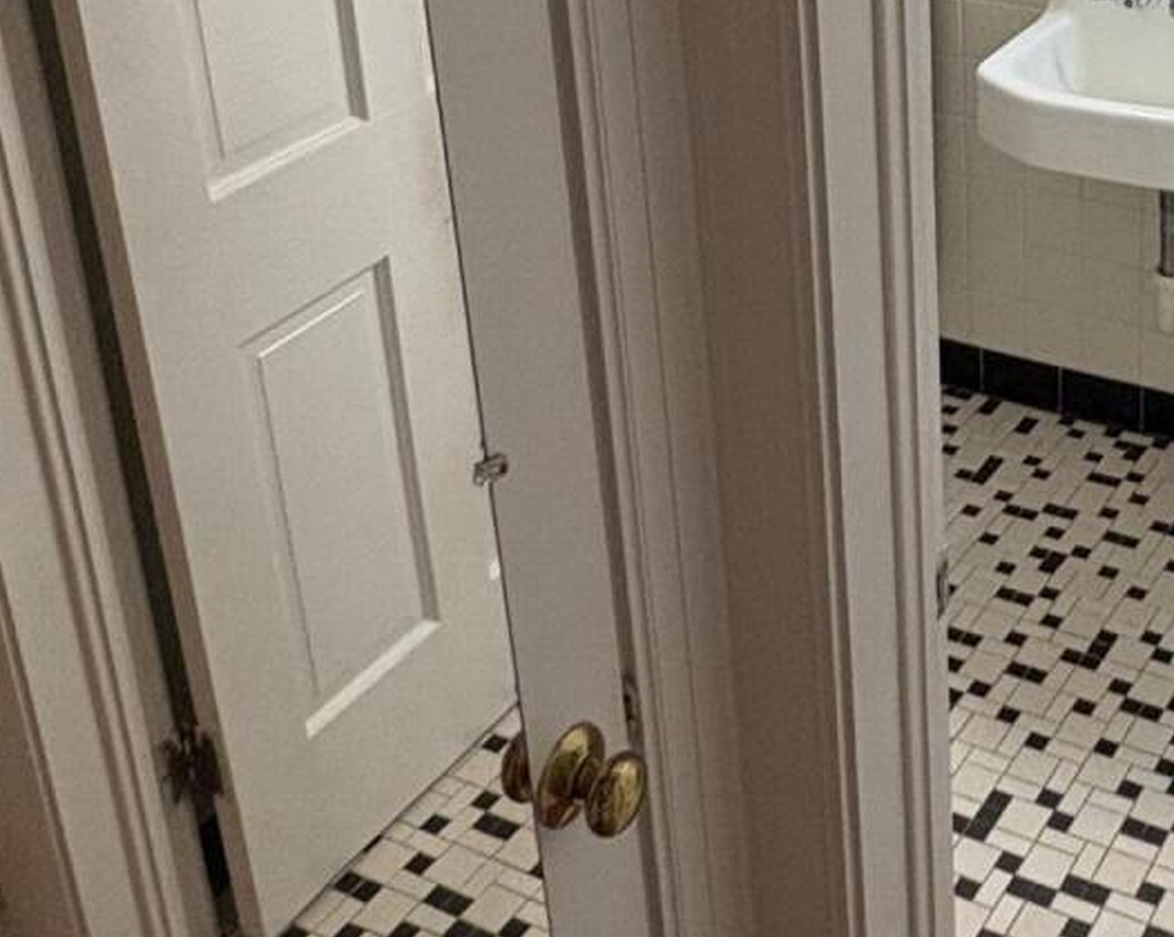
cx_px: 998
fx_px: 1805
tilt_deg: -18.7
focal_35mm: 52
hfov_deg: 34.5
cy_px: 45
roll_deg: +3.4
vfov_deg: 27.7
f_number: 2.2
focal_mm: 2.22
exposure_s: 1/60
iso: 250
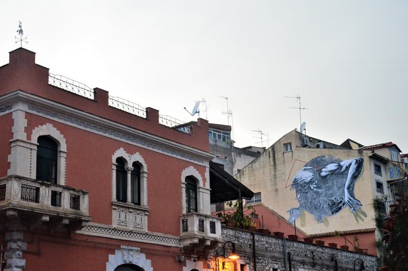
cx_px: 162
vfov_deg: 23.3
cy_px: 161
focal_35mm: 58
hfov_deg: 34.4
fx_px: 656
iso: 5000
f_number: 7.1
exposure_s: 1/30
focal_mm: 32
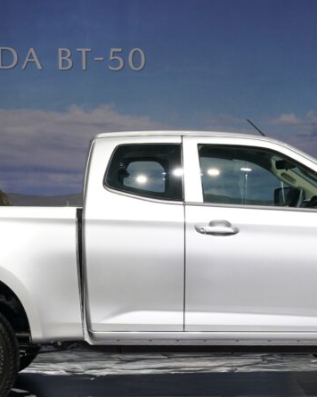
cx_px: 154
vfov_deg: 23.2
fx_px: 962
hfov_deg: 18.7
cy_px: 239
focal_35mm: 82
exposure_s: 1/100
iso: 1600
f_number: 8
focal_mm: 38
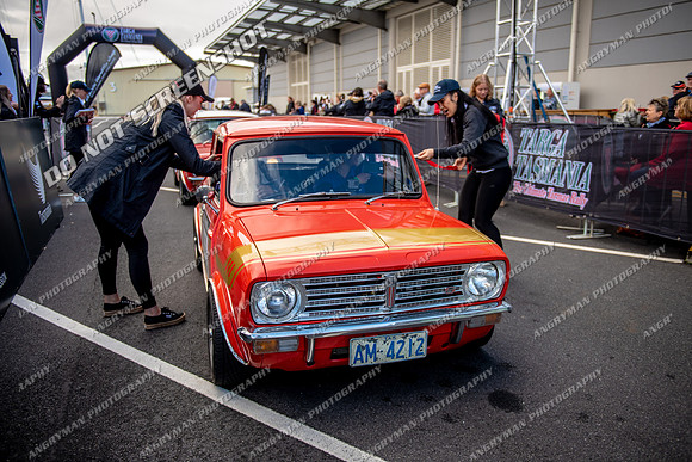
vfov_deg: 45.0
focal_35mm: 29
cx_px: 346
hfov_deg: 63.6
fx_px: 558
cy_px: 231
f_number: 2.8
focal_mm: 29
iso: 100
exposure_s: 1/500
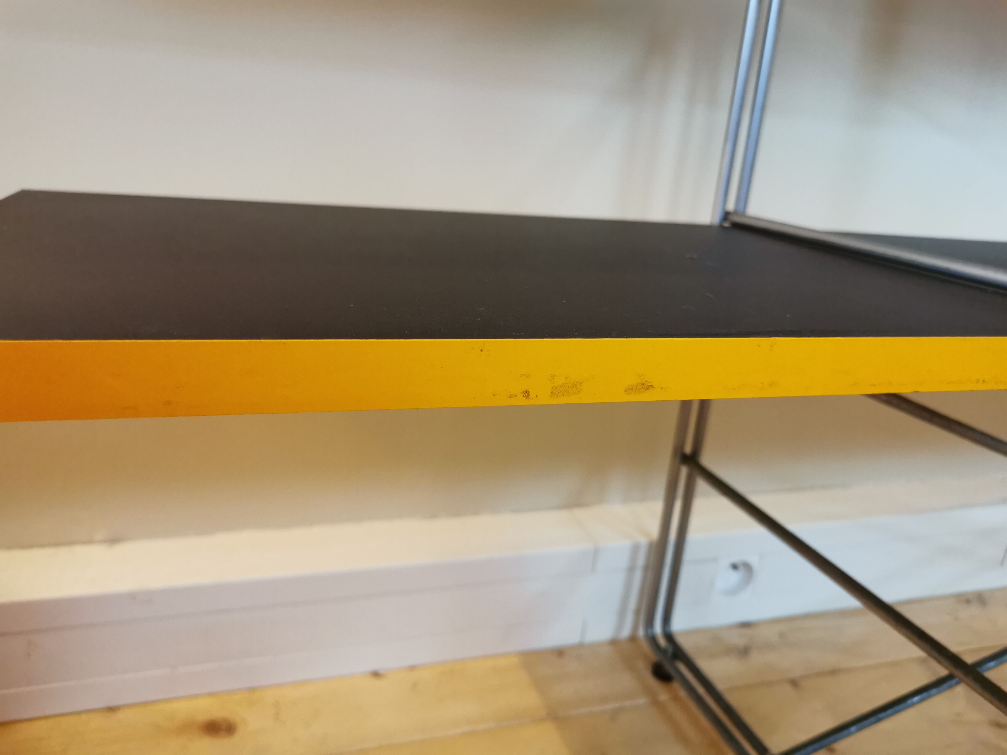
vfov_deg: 51.4
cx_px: 504
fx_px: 785
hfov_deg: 65.3
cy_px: 378
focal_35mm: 27
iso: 250
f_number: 1.8
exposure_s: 1/50
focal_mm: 5.58
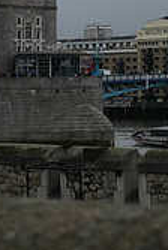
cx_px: 137
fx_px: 1136
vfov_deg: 12.2
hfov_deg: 8.4
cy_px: -87
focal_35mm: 163
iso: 200
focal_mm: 17.1
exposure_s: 1/800
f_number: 5
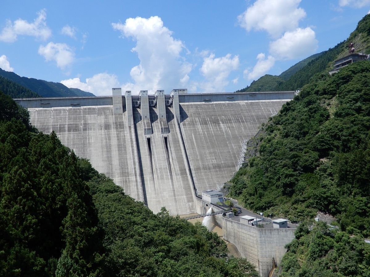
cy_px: 138
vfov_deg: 46.8
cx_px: 185
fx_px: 321
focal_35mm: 30
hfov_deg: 60.0
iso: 80
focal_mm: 5.4
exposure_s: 1/1000
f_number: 3.5
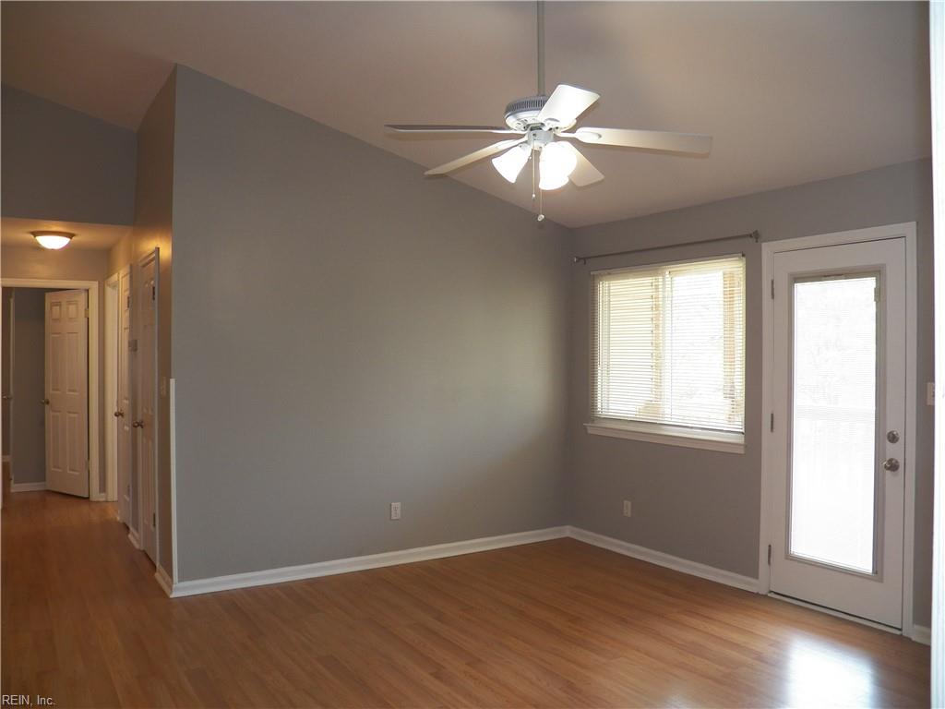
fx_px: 764
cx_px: 472
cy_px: 354
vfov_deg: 49.7
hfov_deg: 63.4
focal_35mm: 28
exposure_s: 1/50
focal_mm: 4.9
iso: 125
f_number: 2.8
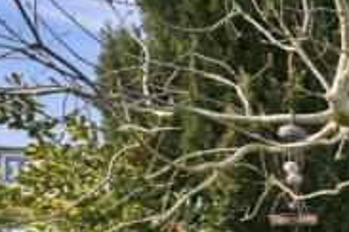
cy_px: 334
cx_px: 615
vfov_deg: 22.7
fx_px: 485
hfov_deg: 23.0
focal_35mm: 50
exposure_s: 1/250
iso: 100
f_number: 4.5
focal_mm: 14
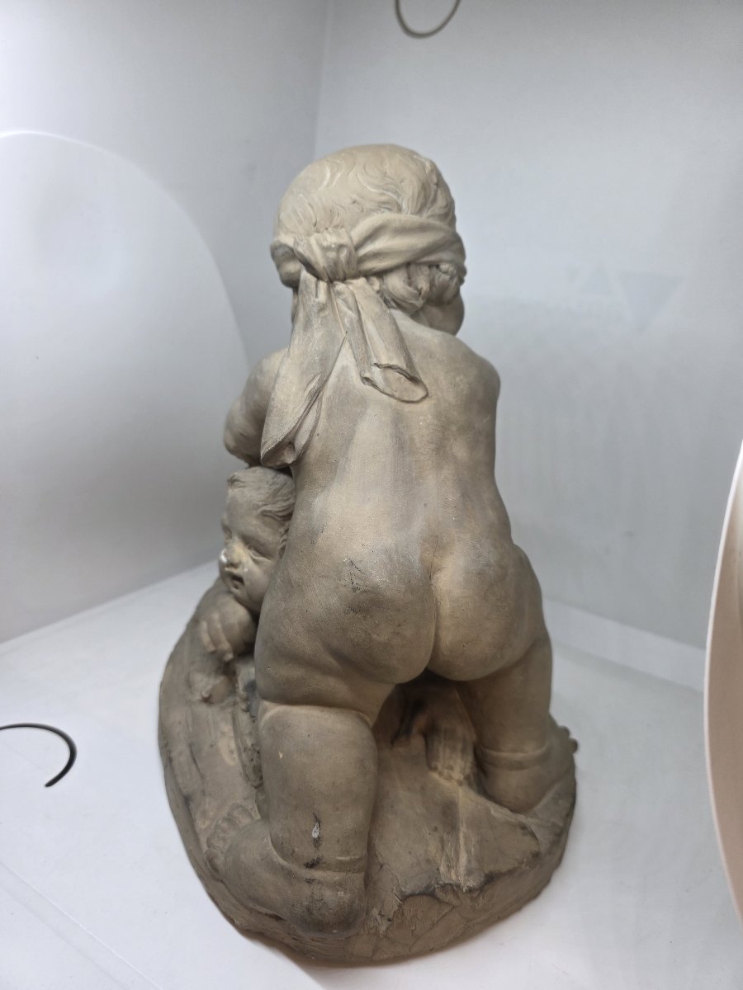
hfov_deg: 58.9
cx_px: 372
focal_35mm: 23
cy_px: 495
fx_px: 658
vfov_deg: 73.9
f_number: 1.7
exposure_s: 1/100
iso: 32
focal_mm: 6.3
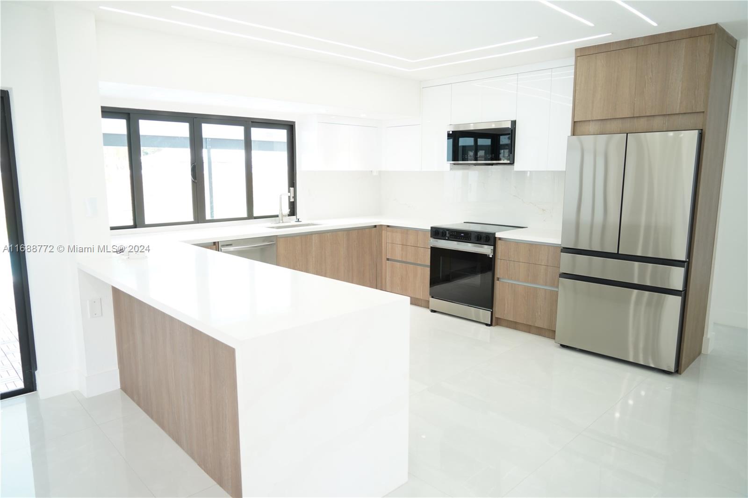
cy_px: 249
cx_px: 374
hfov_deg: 73.8
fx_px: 499
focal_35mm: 24
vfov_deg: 53.1
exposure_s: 1/30
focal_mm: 24
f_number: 3.5
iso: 250
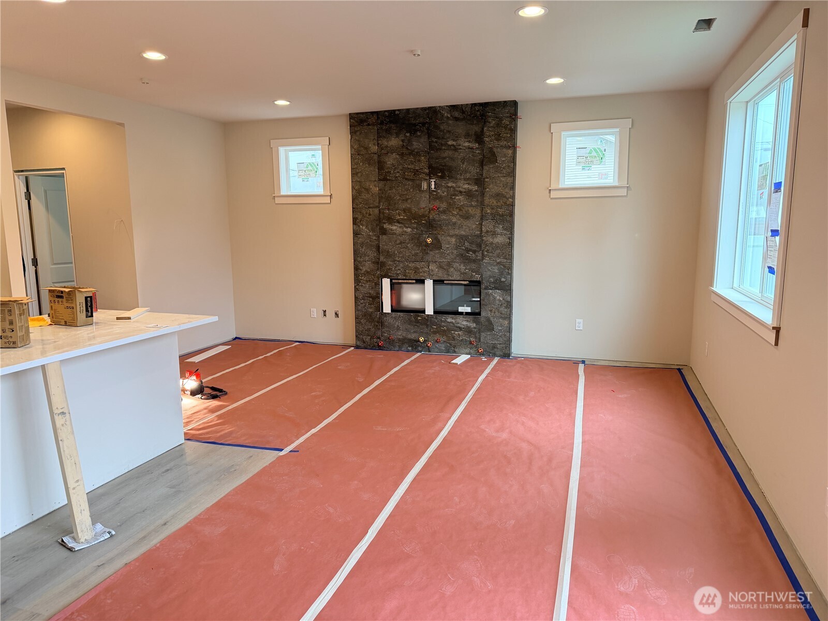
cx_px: 414
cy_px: 310
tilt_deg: -8.7
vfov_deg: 56.8
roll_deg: +0.5
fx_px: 574
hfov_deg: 71.6
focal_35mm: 24
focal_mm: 6.76
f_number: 1.78
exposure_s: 1/121
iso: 200
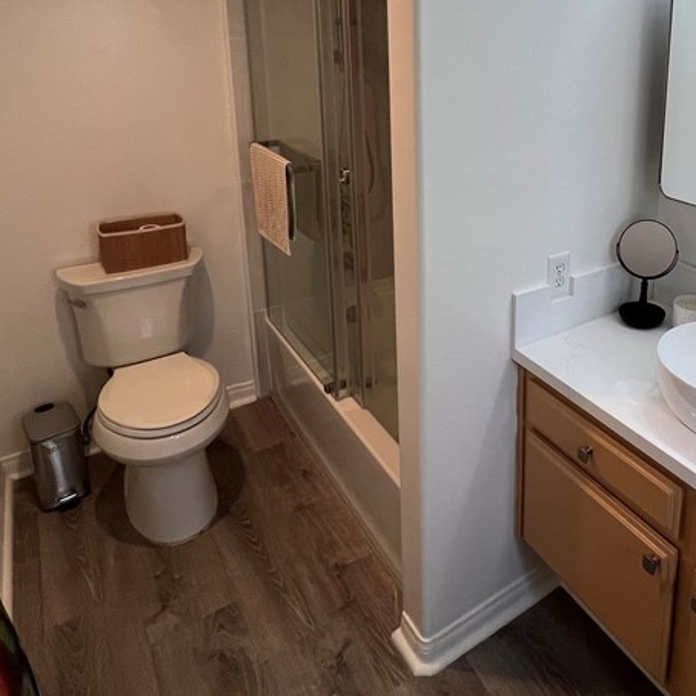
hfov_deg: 55.7
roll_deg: -2.5
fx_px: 591
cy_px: 161
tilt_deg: -12.7
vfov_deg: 57.4
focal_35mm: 26
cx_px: 576
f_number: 1.8
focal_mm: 1.57
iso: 100
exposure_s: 1/120
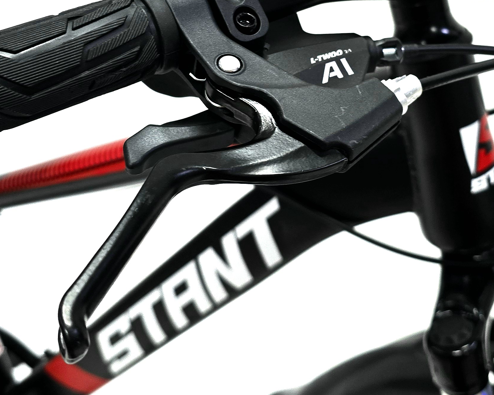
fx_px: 789
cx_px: 274
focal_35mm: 54
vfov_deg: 27.1
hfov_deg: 34.7
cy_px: 39
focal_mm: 6.3
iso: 250
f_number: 1.7
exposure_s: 1/100
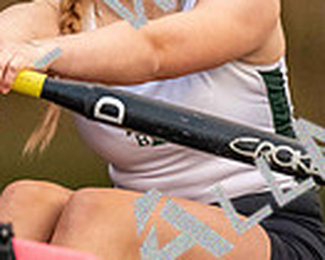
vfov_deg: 0.6
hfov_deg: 0.8
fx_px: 24007
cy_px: 72
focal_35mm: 2494
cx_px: -79
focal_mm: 600
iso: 6400
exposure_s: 1/2500
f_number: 4
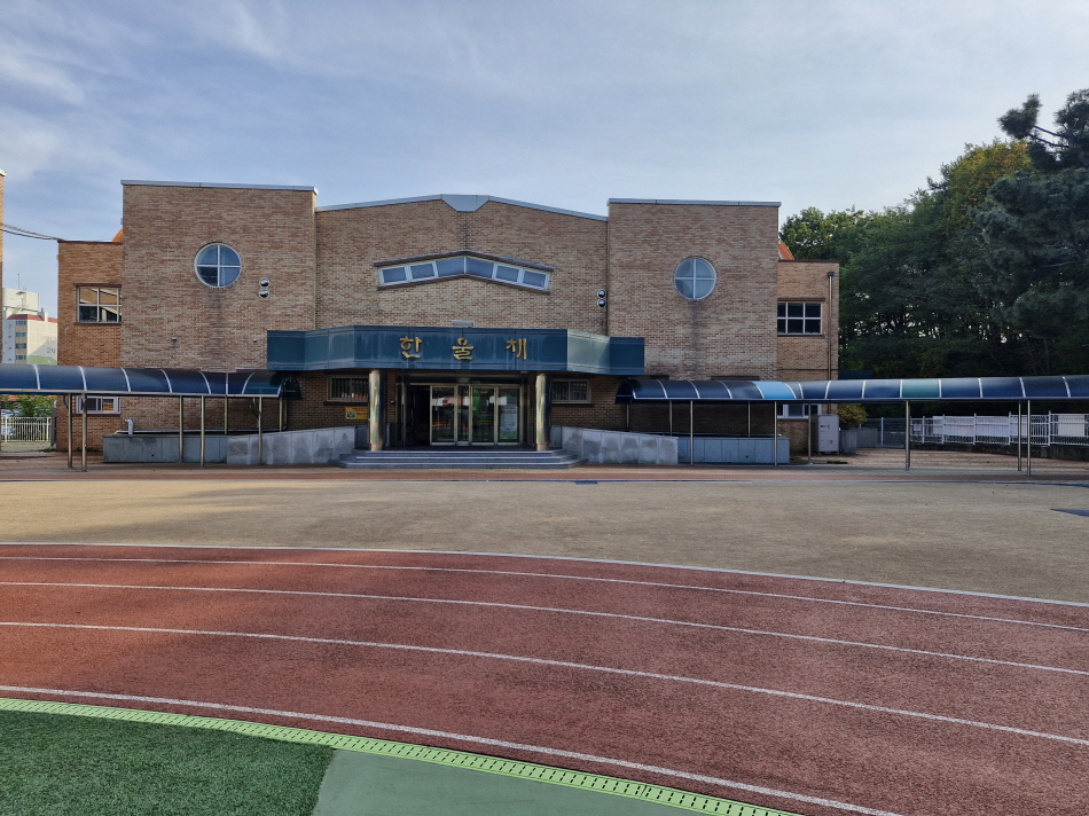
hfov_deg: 73.9
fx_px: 723
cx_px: 544
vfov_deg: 58.9
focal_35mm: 23
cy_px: 408
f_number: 1.8
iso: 50
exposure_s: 1/1080
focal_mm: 5.54
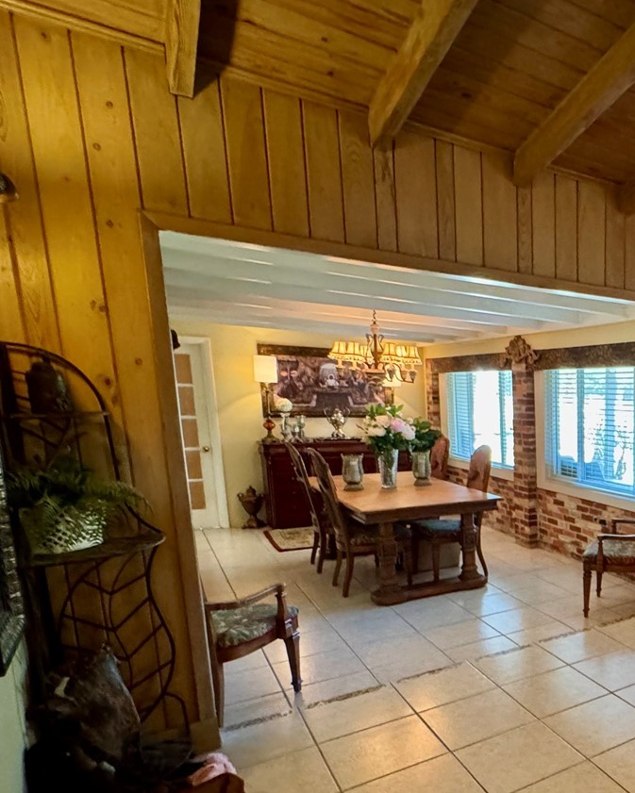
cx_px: 679
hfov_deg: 43.9
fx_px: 611
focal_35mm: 26
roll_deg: -1.6
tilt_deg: -11.2
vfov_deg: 64.8
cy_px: 508
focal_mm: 2.22
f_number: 2.2
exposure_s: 1/60
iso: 1000
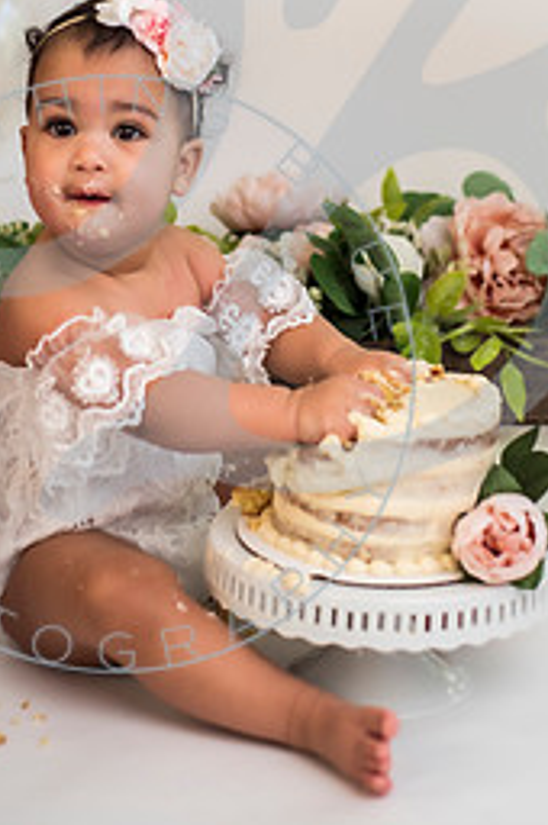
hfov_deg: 15.5
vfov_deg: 22.7
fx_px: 2015
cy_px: 129
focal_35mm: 88
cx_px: 261
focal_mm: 50
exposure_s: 1/200
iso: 100
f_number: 2.8
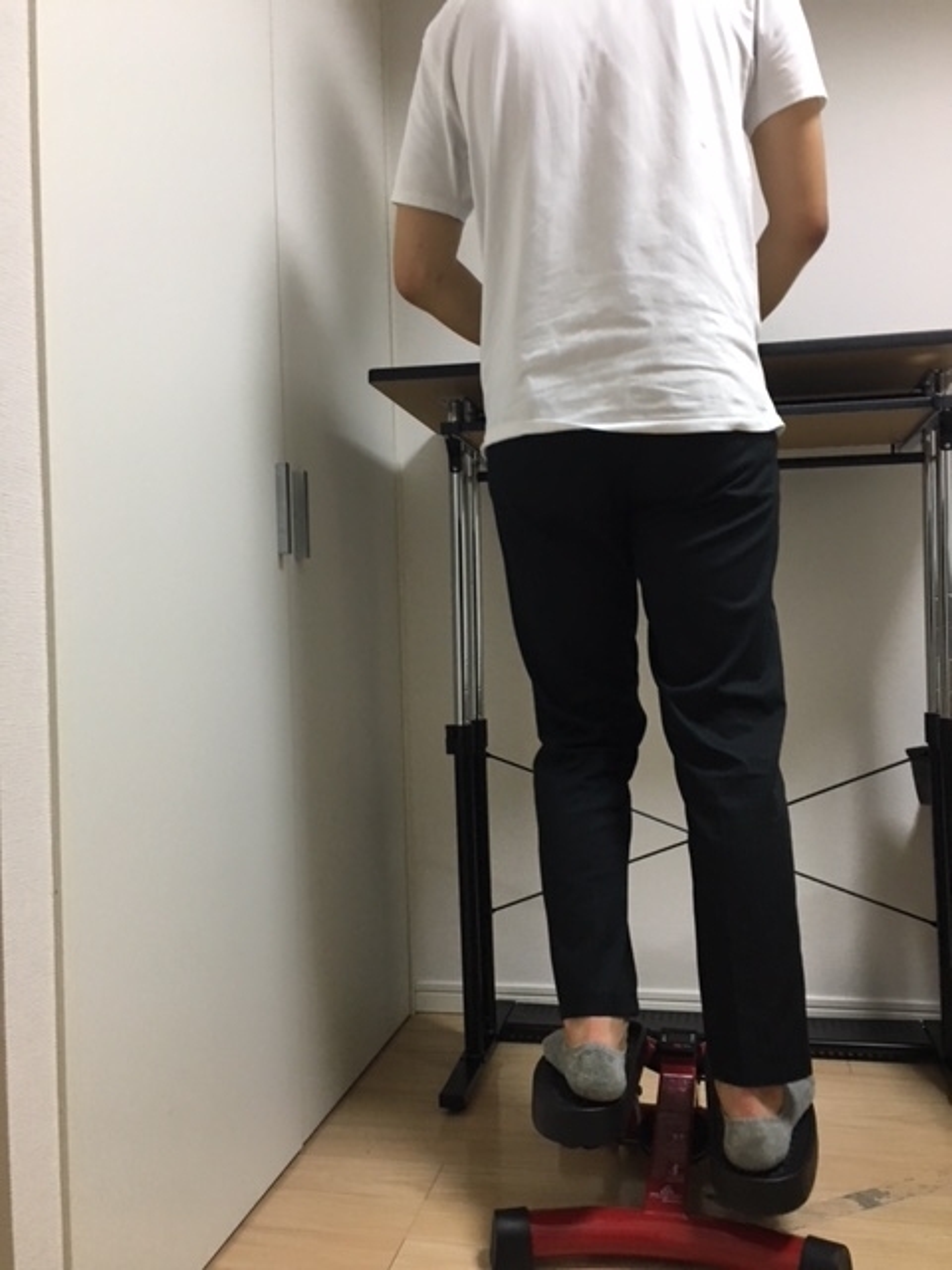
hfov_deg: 48.2
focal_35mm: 29
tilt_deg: +0.5
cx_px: 476
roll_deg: +1.2
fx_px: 1063
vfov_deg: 61.7
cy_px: 635
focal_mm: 4.15
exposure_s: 1/30
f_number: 2.2
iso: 125
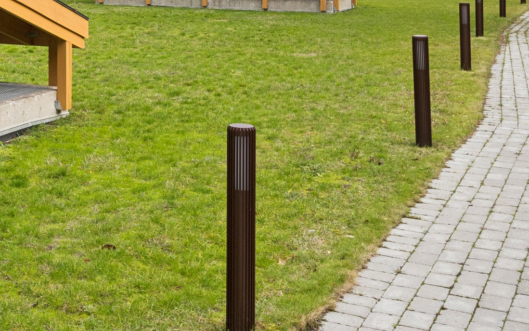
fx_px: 933
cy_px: -99
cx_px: 17
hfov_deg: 29.8
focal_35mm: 65
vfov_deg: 18.7
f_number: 7.1
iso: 400
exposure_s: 1/400
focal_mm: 15.5
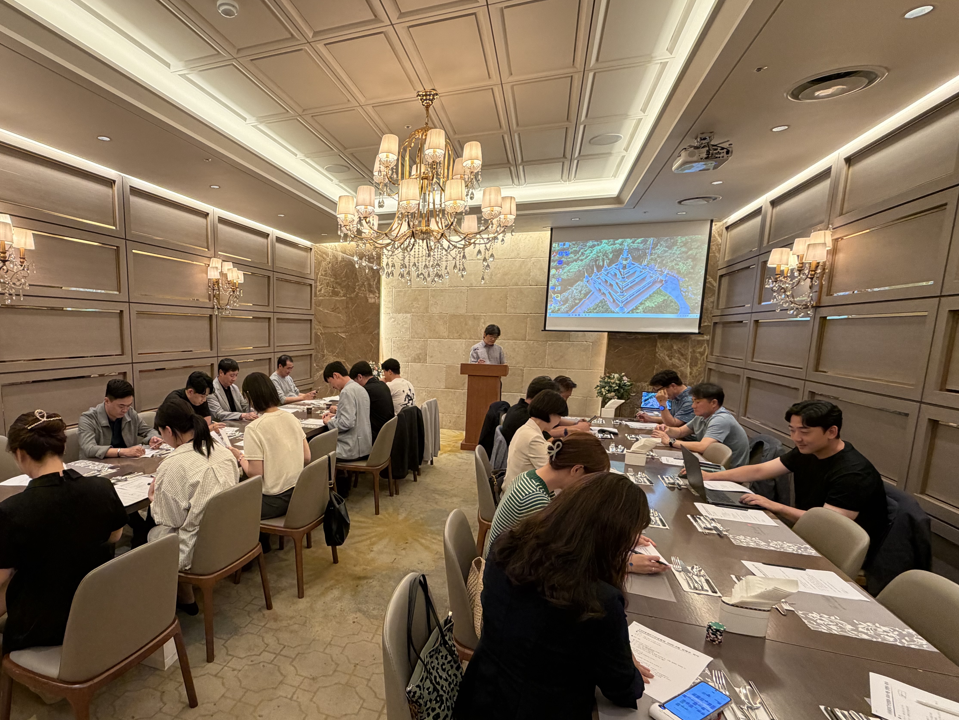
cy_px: 402
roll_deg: -1.4
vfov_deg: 71.3
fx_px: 499
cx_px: 360
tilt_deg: -8.0
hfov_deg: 86.1
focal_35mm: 18
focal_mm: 2.22
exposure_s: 1/60
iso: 200
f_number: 2.2
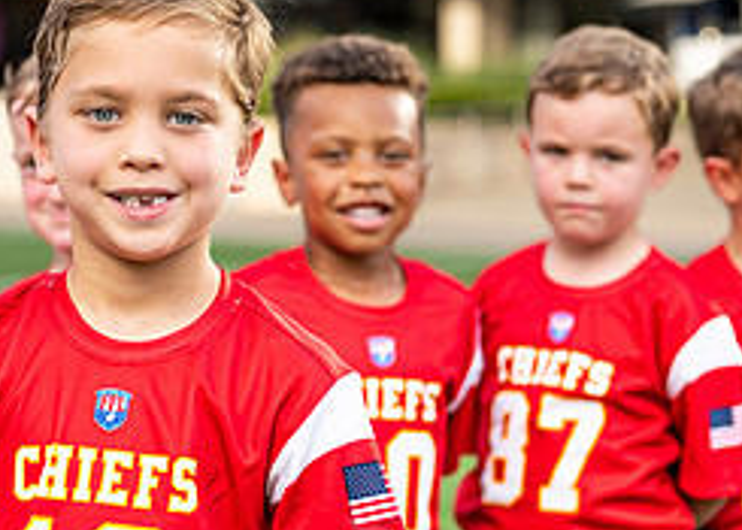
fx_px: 3182
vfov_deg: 9.5
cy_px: 324
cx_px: 156
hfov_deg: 13.2
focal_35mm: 151
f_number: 2.5
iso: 100
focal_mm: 50
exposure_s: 1/640
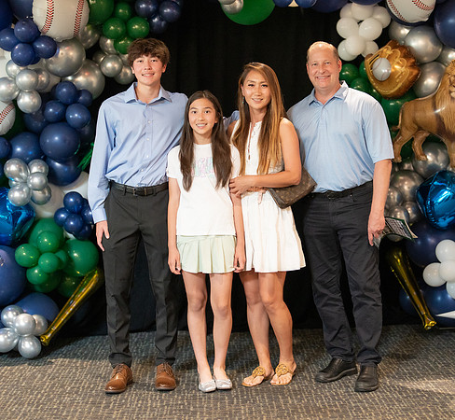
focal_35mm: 66
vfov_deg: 25.1
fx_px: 942
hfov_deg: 27.1
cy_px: 223
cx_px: 270
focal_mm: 50
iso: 1600
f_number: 1.2
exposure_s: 1/320
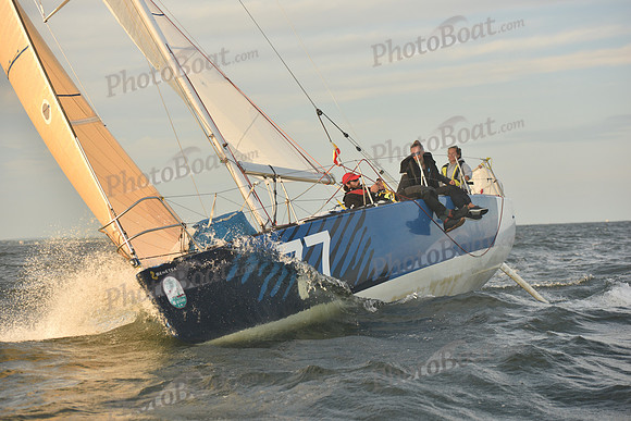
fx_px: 1613
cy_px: 210
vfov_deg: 14.9
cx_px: 316
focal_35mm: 92
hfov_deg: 22.1
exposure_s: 1/640
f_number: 4.5
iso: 250
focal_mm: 92
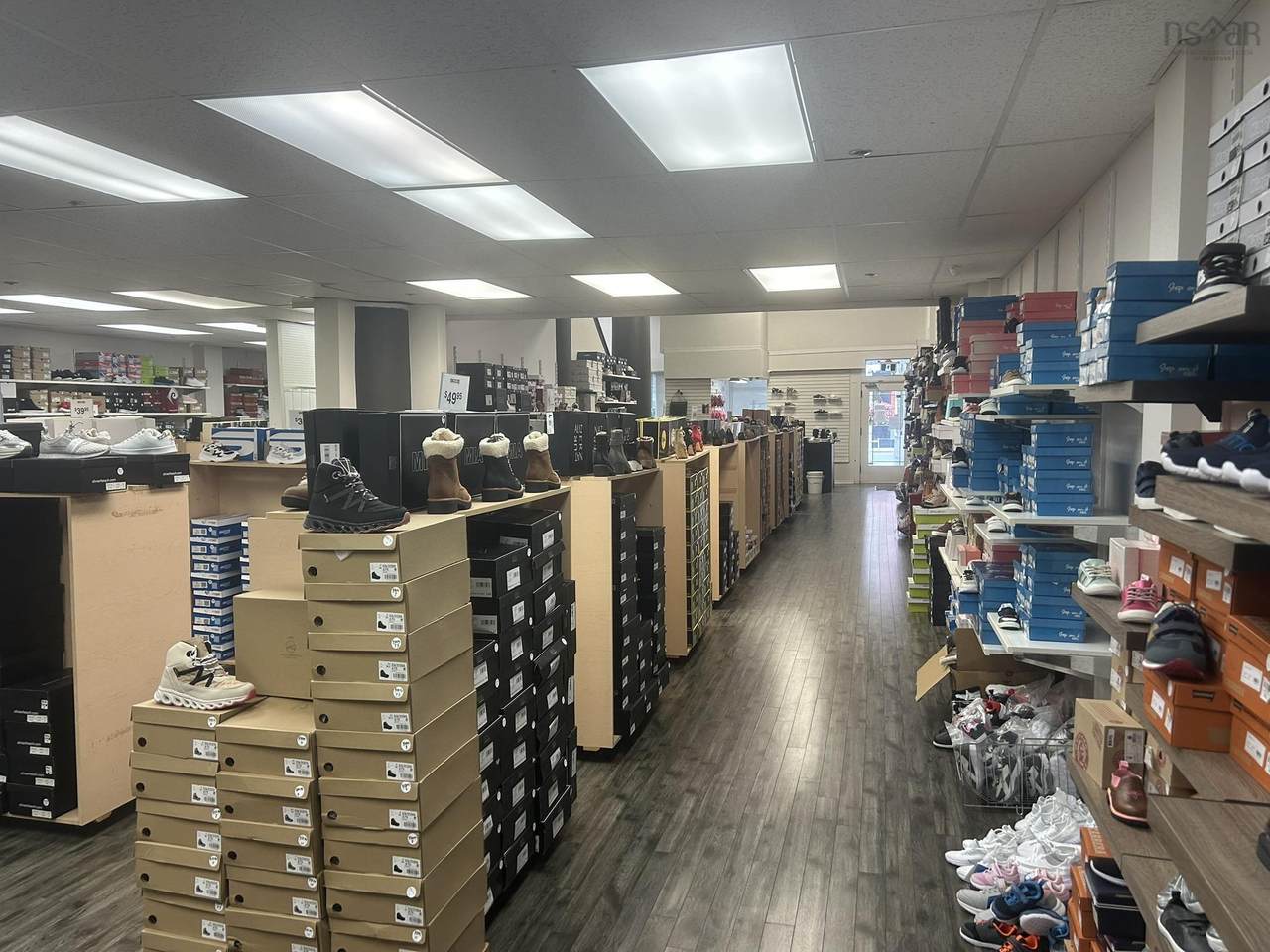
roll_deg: -1.4
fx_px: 954
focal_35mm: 26
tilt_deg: -2.1
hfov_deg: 67.3
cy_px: 476
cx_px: 635
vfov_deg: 53.1
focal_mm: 5.7
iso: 125
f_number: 1.5
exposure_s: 1/120
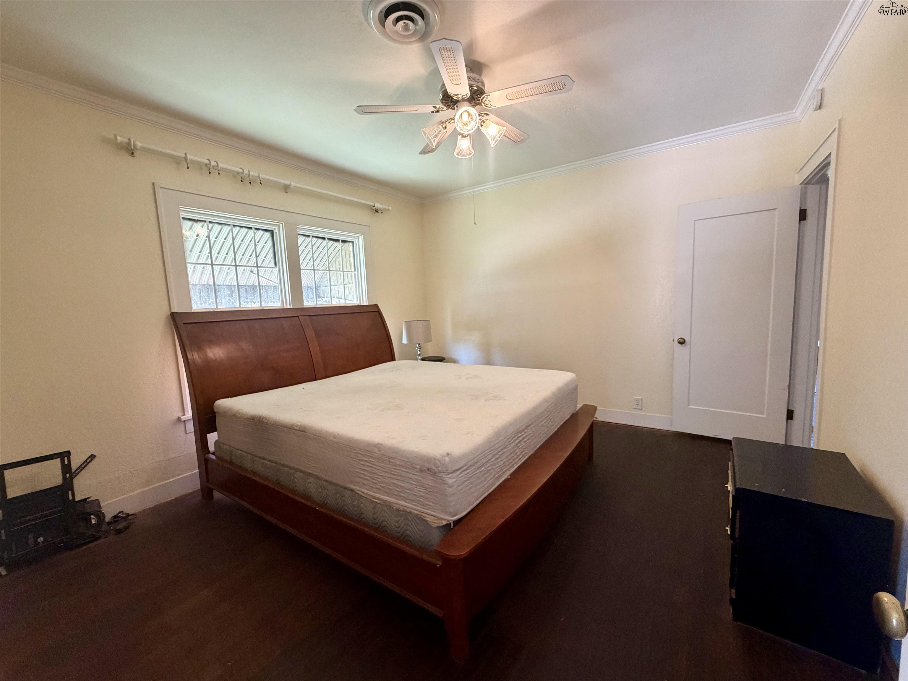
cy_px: 340
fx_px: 367
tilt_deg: -6.0
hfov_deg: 102.1
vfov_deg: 85.7
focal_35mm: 14
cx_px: 454
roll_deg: +3.2
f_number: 2.2
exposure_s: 1/60
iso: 250
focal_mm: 2.22
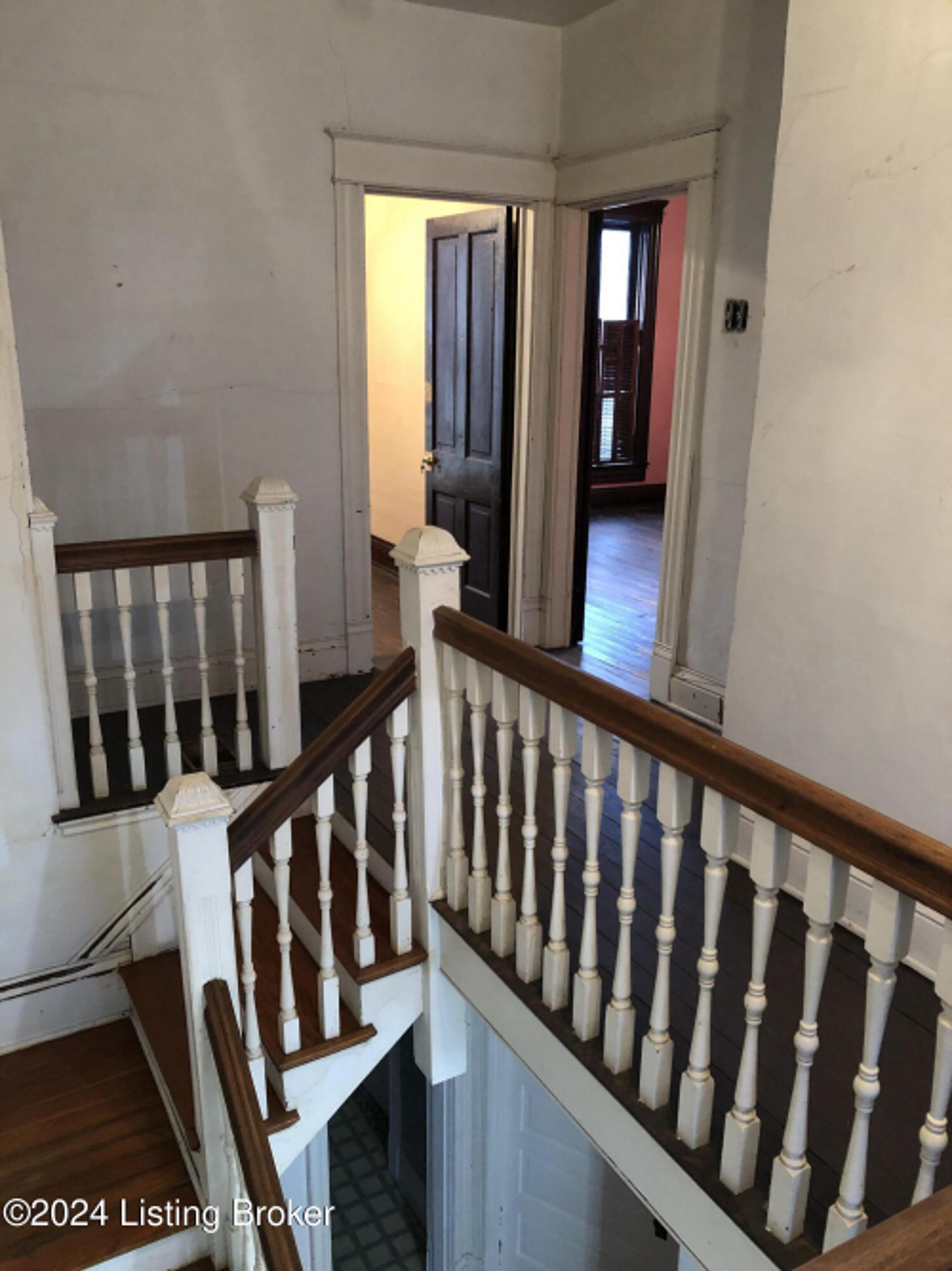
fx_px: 1027
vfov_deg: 63.5
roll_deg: -0.4
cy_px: 636
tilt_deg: -15.3
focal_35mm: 28
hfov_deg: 49.7
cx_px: 476
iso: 100
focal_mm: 3.99
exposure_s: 1/9
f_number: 1.8
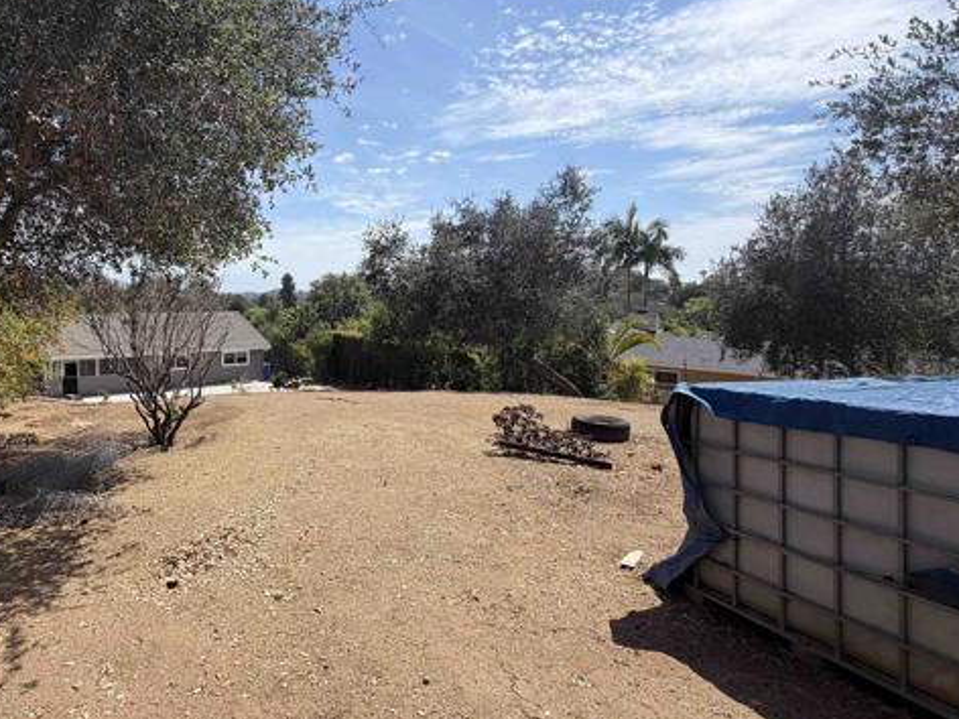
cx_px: 329
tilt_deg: -3.0
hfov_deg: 82.1
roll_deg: +0.6
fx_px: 526
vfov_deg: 68.5
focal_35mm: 19
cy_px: 327
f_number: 2.2
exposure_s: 1/928
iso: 20
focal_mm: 2.22
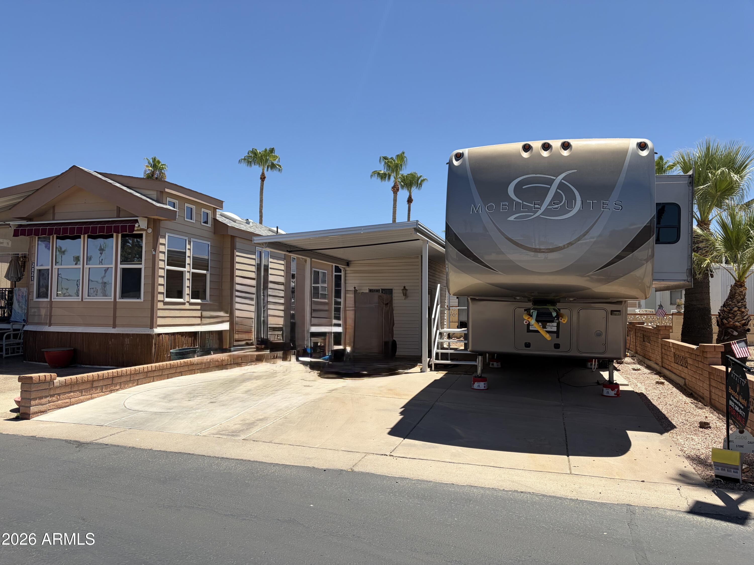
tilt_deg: +3.4
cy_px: 282
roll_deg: -0.5
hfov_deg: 67.3
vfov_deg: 53.1
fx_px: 566
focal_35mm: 26
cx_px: 377
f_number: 1.6
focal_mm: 5.96
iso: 50
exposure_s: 1/3125
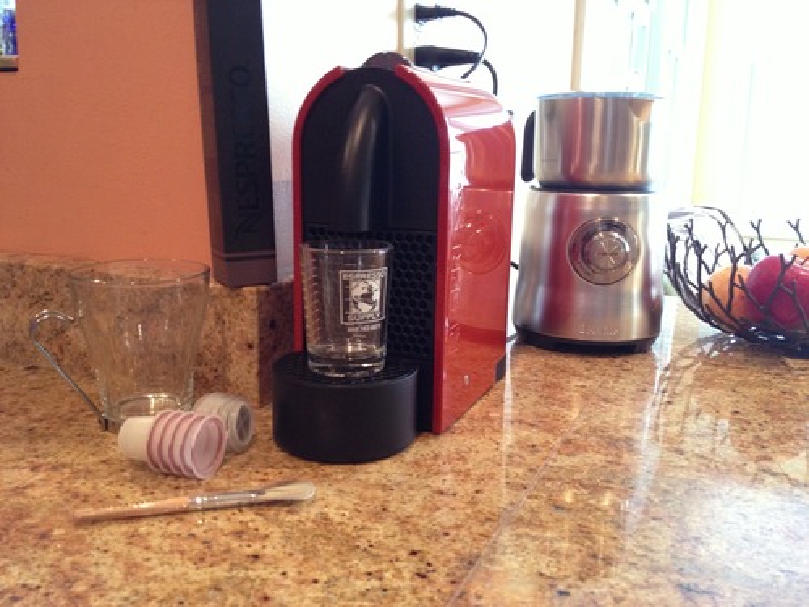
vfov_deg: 40.7
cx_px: 404
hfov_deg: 52.6
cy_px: 304
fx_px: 818
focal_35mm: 35
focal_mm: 4.28
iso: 160
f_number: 2.4
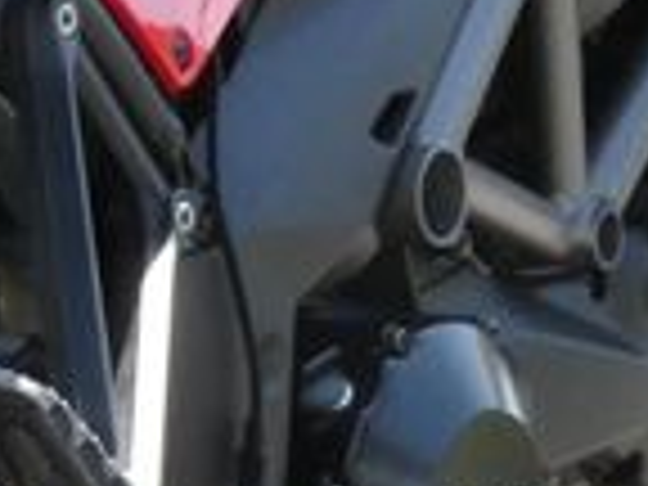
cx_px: -99
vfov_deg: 7.2
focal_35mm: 205
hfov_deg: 9.5
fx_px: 3838
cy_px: 477
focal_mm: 8.2
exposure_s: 1/1000
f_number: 4.5
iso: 800
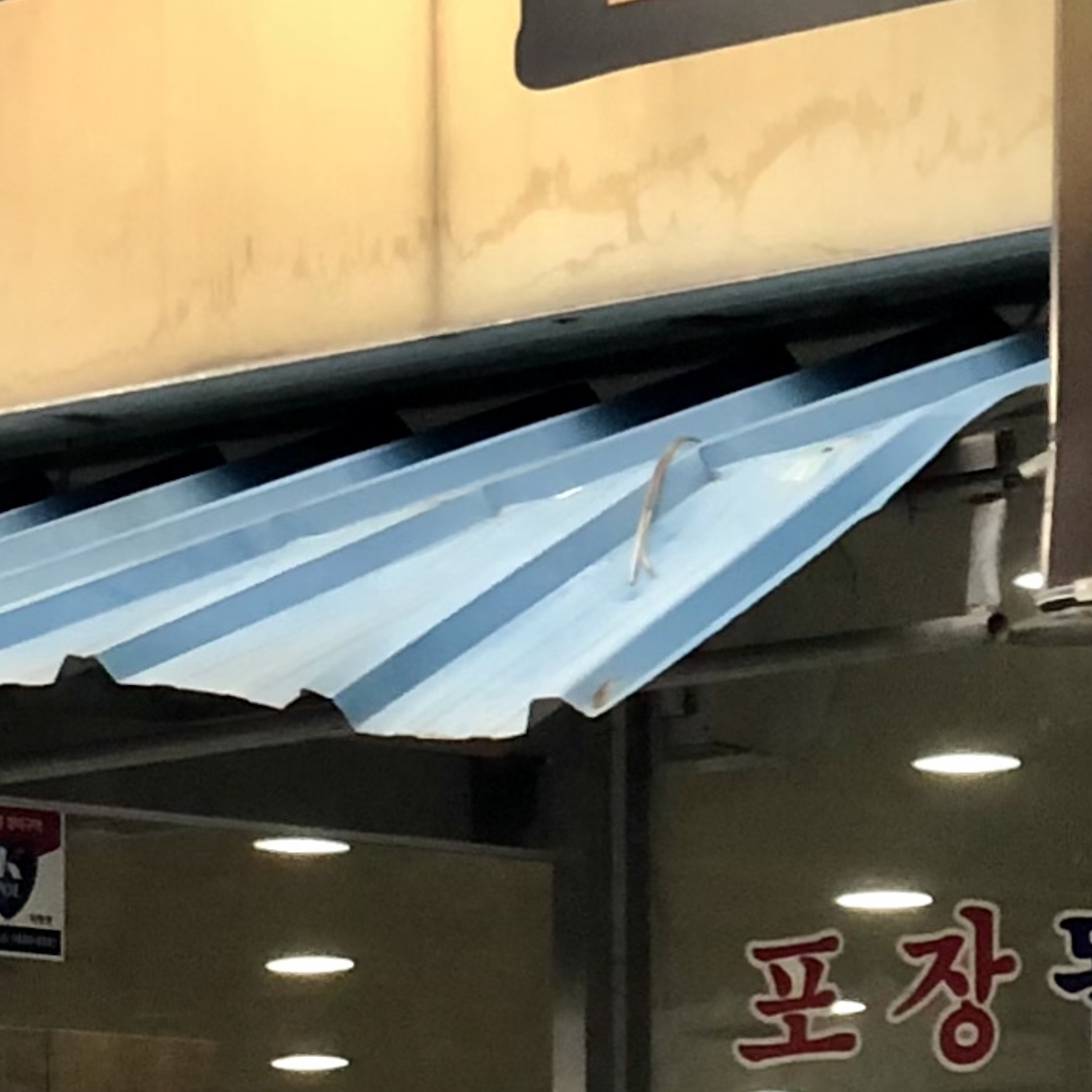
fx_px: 7780
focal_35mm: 218
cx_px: -912
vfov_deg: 8.0
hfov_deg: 7.8
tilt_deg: +7.4
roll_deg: -0.9
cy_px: 968
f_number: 2.4
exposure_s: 1/60
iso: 64
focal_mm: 6
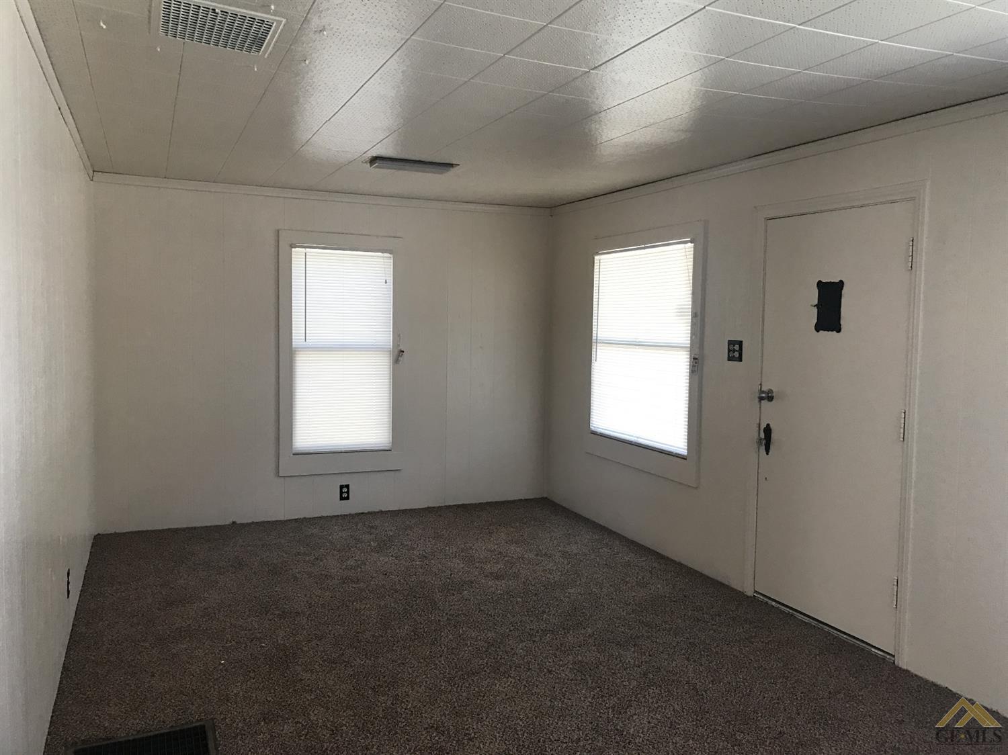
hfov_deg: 63.5
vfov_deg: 49.7
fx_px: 815
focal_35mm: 28
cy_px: 378
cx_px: 504
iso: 25
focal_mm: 3.99
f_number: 1.8
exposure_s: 1/40
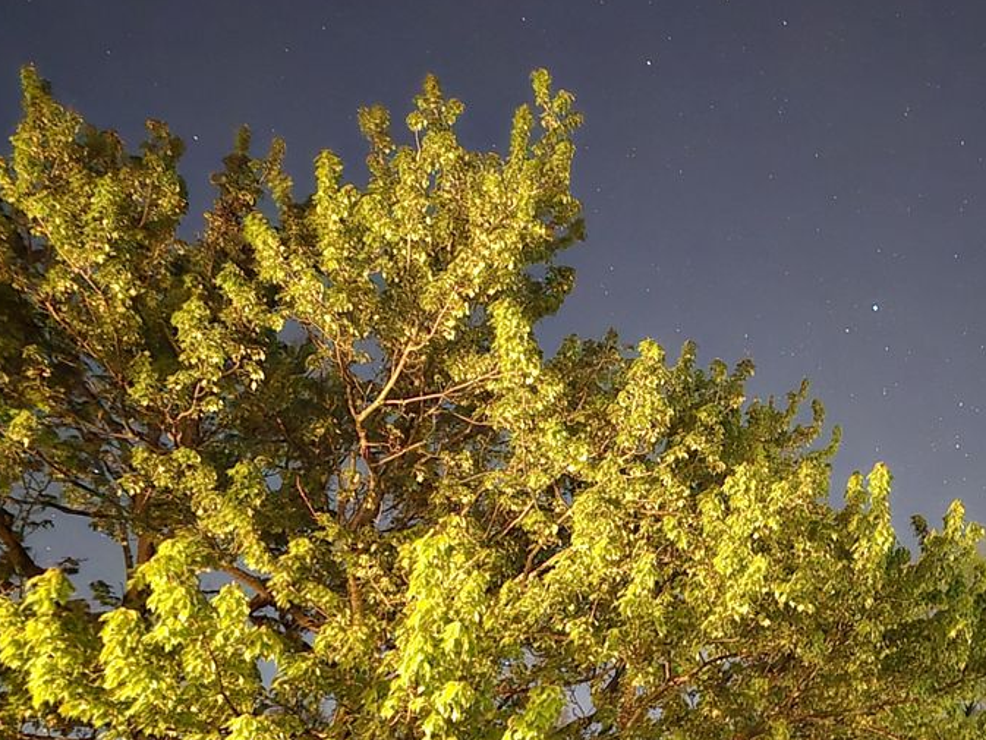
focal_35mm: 41
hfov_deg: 42.9
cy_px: 548
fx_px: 1168
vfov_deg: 34.5
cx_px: 837
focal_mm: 6.3
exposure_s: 1/2
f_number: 1.7
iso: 3200
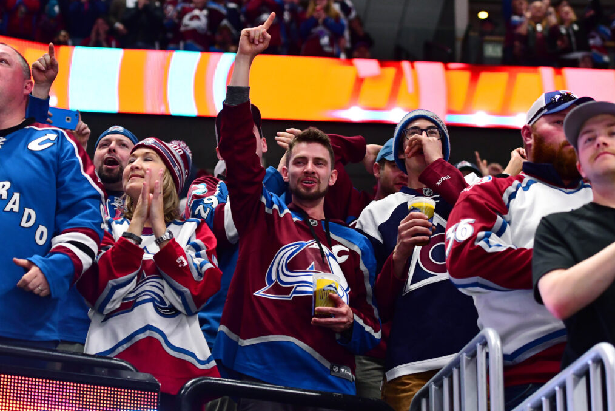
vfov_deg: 12.9
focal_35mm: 106
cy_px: 205
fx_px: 1812
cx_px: 306
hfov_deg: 19.3
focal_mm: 70
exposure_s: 1/800
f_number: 3.2
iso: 2500
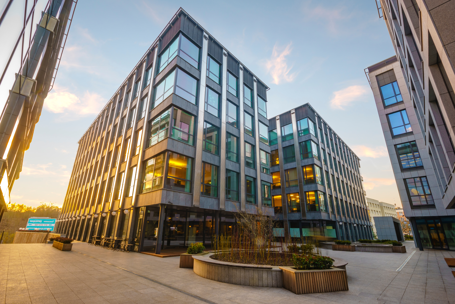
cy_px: 152
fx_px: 322
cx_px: 228
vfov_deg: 50.4
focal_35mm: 26
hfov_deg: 70.4
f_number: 16
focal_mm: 17
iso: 50
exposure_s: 1/4
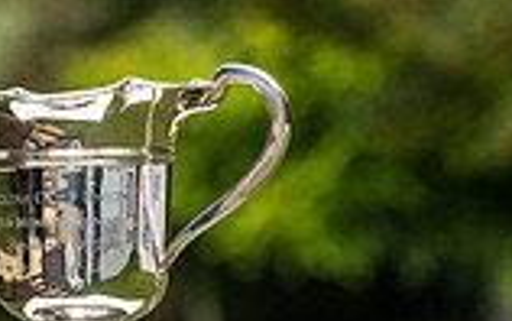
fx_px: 12525
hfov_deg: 2.3
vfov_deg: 1.5
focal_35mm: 897
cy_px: 597
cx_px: -324
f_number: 6.3
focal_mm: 160
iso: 200
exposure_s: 1/800
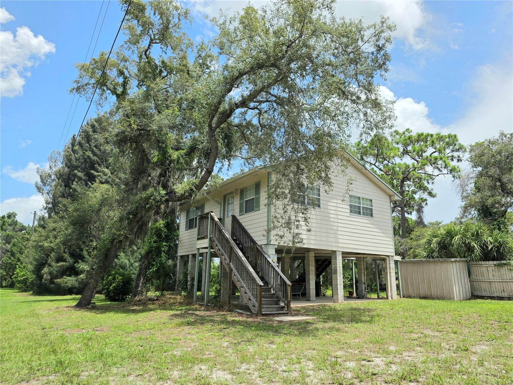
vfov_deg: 58.9
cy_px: 192
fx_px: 341
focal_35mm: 23
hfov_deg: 73.9
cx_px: 256
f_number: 1.7
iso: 80
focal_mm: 6.3
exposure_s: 1/10000
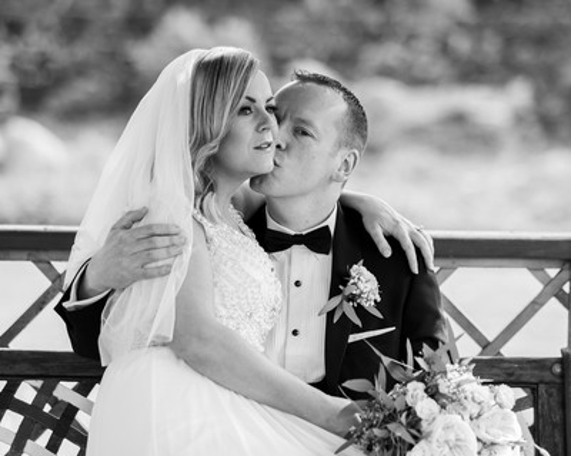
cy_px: 229
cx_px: 301
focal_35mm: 188
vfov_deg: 8.2
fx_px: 3185
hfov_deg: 10.2
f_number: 2.8
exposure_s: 1/640
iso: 250
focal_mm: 160
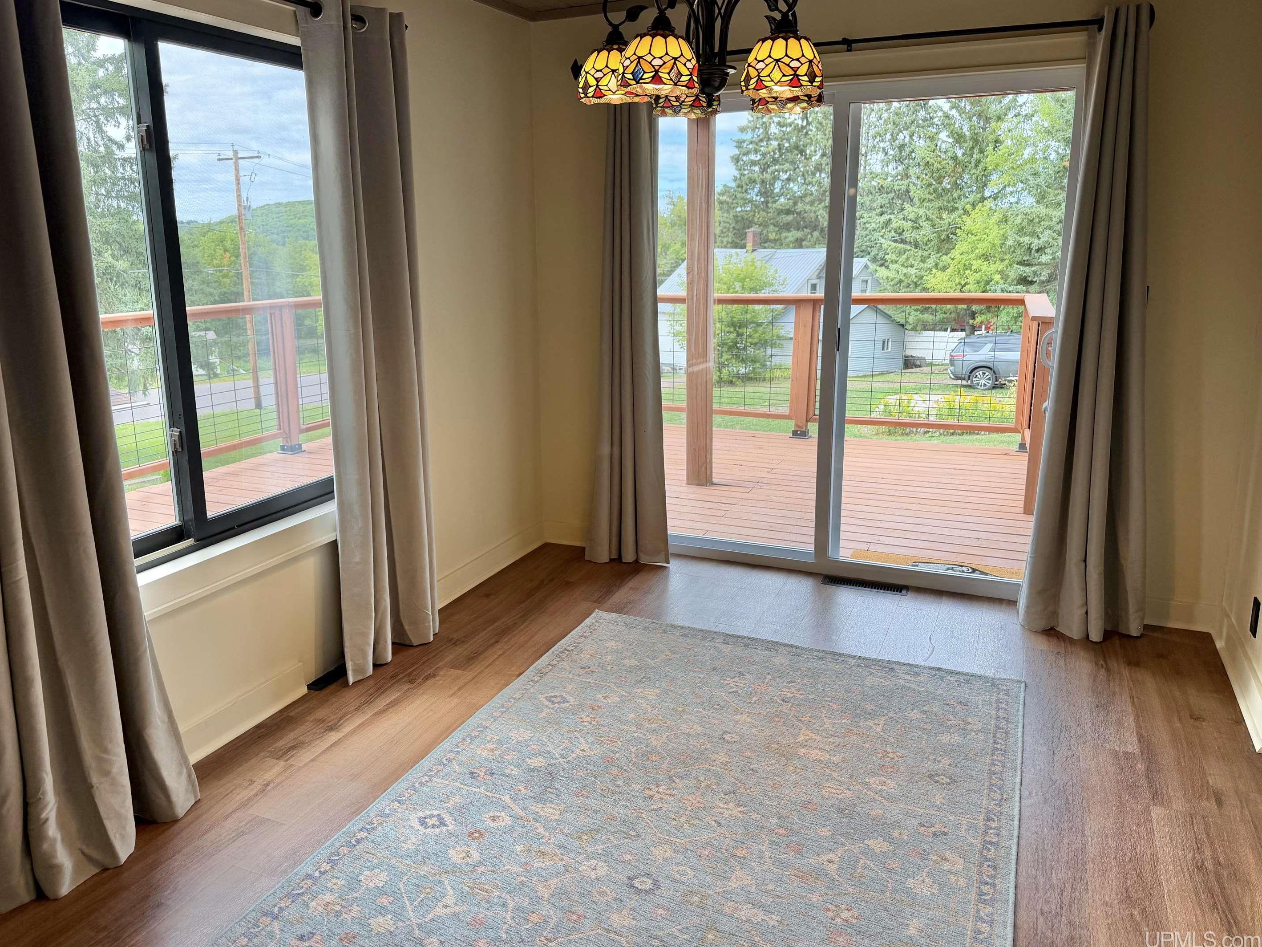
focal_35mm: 26
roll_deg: +0.7
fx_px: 948
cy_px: 449
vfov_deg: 53.0
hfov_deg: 67.2
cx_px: 585
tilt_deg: -12.1
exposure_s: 1/312
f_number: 1.78
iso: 80
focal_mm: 6.76
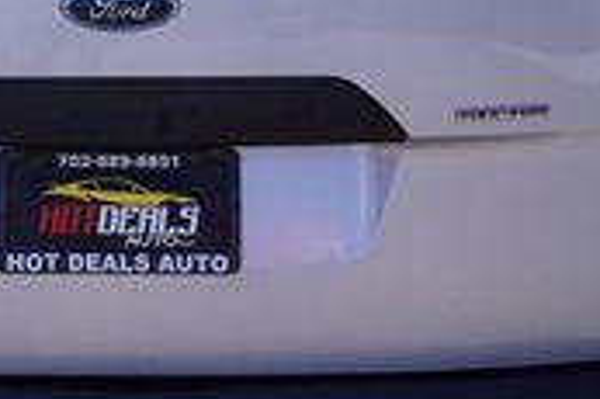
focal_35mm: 117
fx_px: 1946
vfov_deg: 11.6
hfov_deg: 17.1
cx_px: -3
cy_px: -24
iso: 100
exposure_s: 1/100
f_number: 10
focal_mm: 21
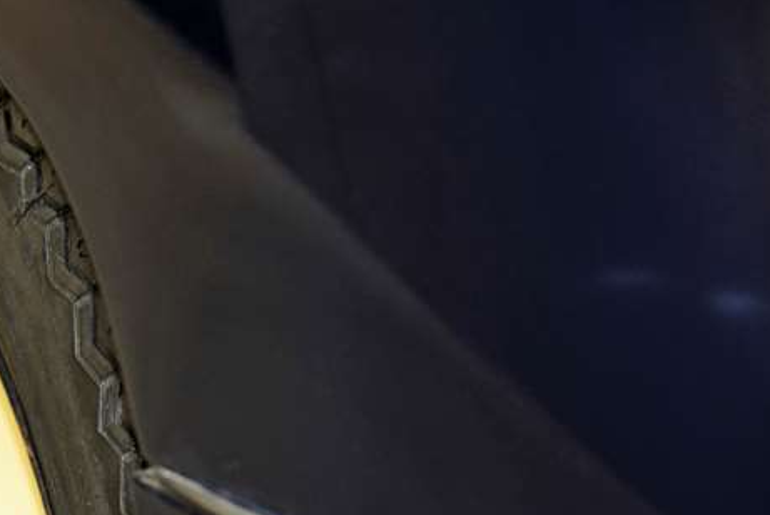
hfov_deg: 13.0
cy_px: 398
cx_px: -13
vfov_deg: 8.8
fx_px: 3339
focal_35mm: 156
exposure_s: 1/60
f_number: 4
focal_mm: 75
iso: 800
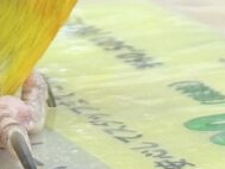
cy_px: -273
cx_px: -57
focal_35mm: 330
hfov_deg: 6.0
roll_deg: +3.2
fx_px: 2146
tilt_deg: -3.1
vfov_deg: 4.4
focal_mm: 5.96
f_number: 1.6
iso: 80
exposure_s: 1/100
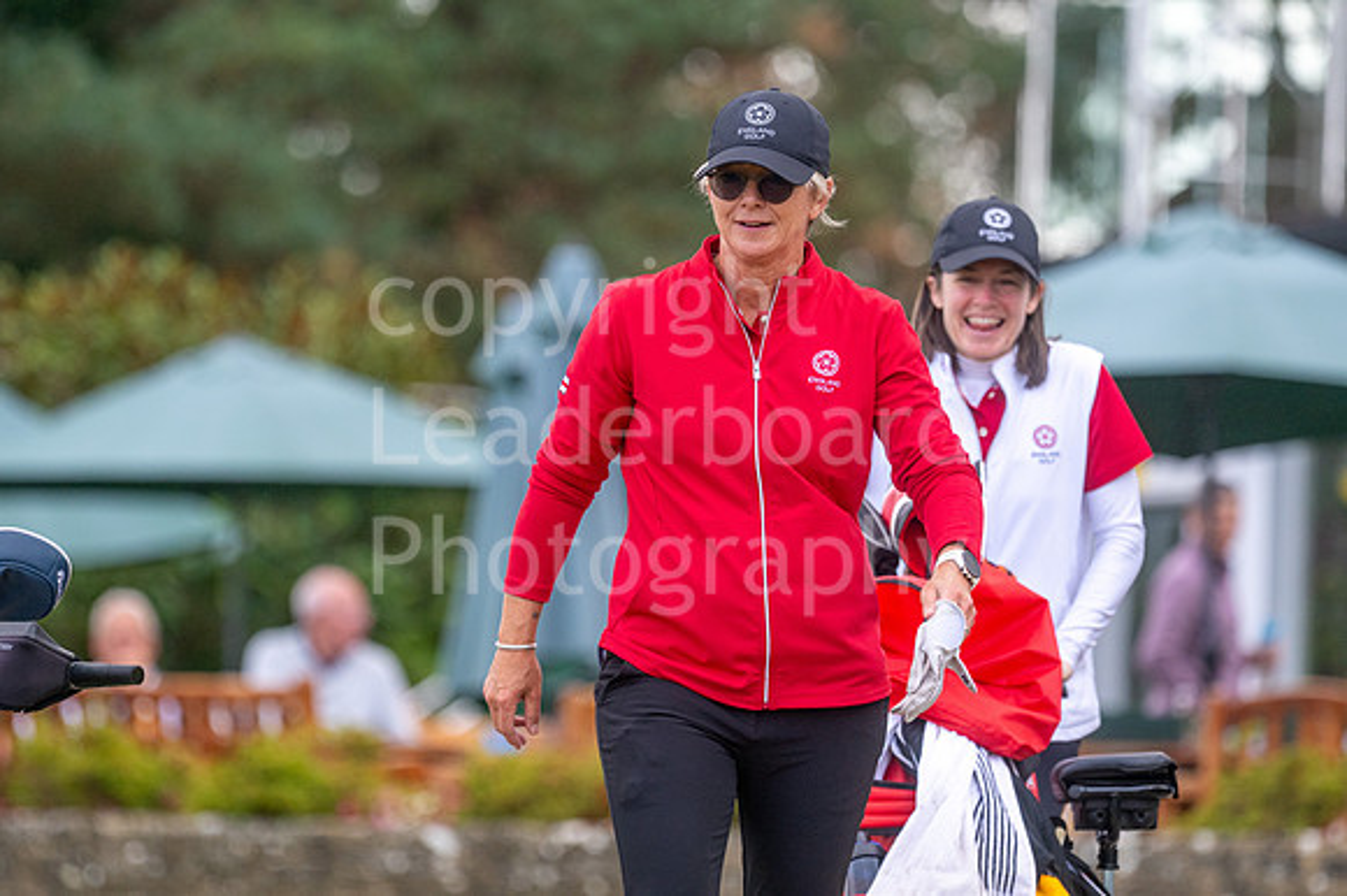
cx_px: 674
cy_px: 448
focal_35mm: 450
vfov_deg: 3.1
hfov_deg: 4.6
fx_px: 16827
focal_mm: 300
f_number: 4.5
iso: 400
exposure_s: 1/1250
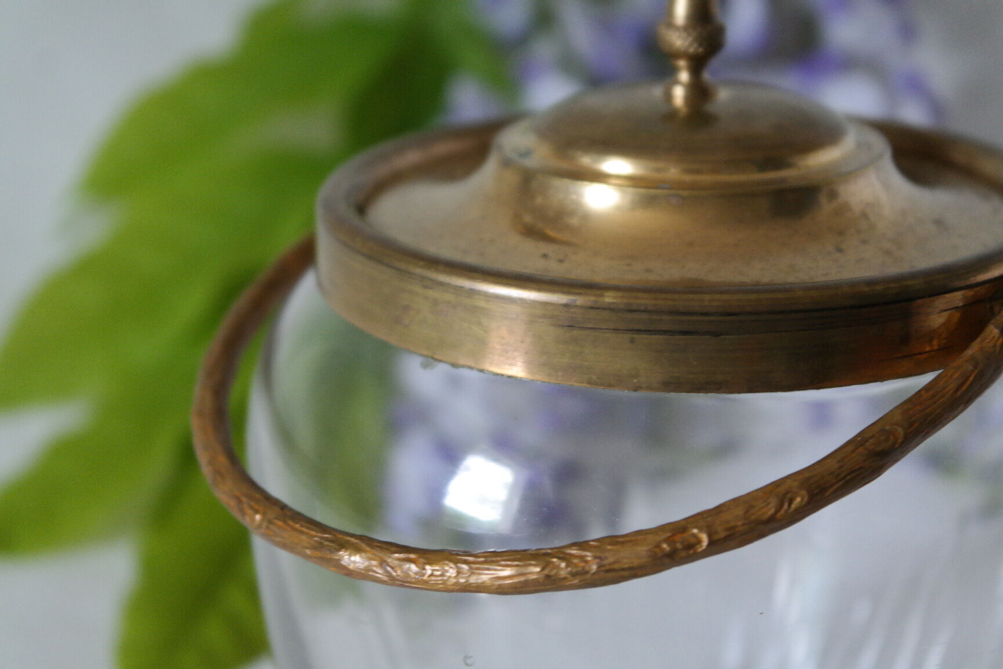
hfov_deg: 26.3
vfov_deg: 17.7
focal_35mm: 77
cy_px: 334
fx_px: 2145
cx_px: 502
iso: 1600
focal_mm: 50
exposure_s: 1/50
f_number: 5.6
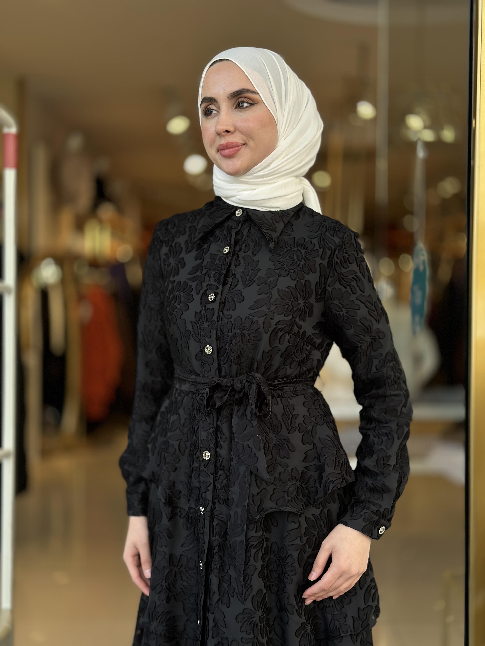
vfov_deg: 39.7
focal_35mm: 48
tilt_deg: -1.3
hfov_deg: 30.3
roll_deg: -1.2
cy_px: 323
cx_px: 242
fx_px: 897
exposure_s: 1/310
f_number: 1.78
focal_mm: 6.86
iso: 80
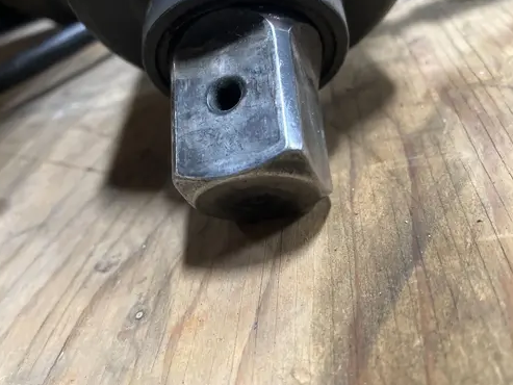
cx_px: 241
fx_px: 430
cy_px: 178
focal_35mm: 29
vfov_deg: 48.2
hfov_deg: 61.6
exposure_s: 1/60
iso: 400
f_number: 1.6
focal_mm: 5.1
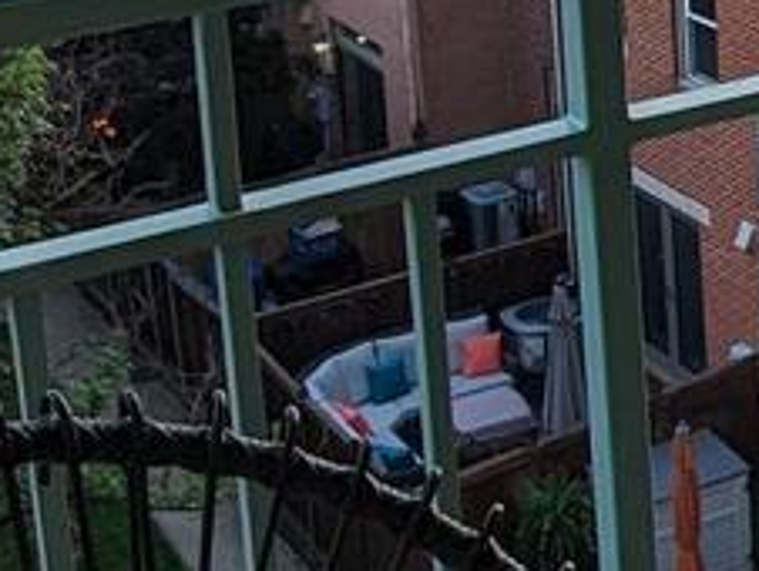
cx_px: 826
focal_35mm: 102
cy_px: -124
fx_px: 2239
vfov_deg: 14.1
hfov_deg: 18.5
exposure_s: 1/390
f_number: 2.2
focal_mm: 2.35
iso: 42
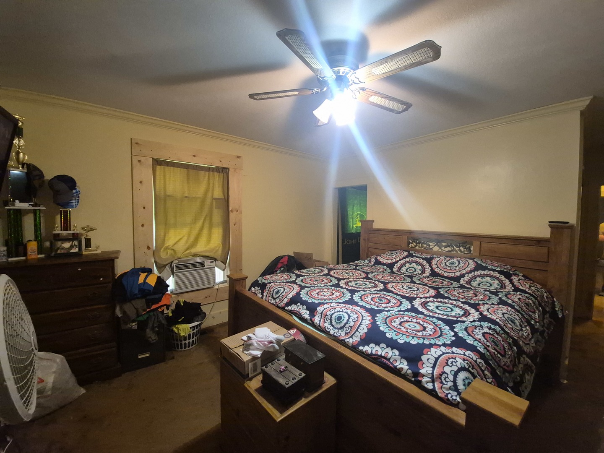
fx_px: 227
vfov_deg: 89.9
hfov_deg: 106.2
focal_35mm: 13
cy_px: 226
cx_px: 302
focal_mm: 1.74
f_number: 2.2
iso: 1000
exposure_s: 1/60
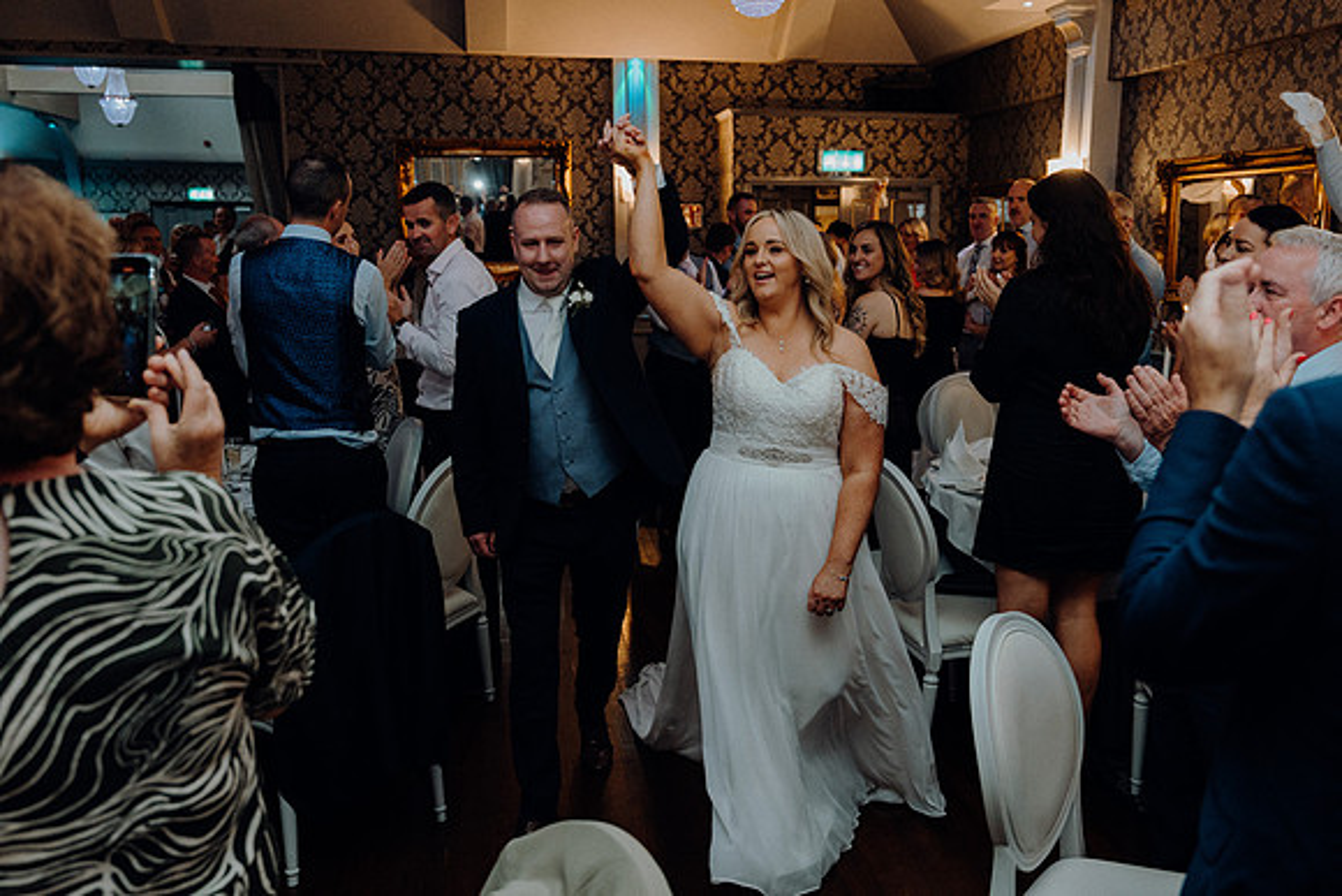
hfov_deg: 60.3
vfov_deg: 42.3
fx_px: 1156
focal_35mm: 31
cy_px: 448
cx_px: 671
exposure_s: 1/160
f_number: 3.5
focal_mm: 31
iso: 2500
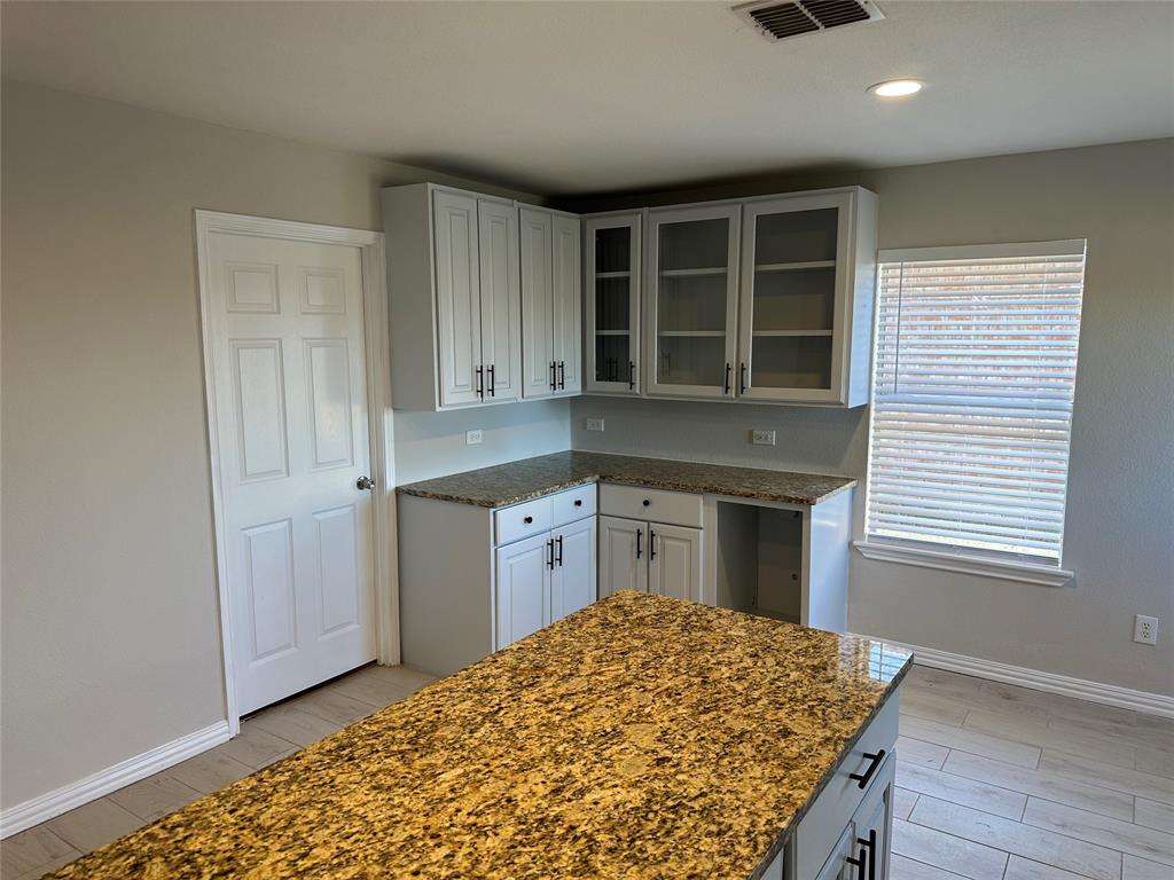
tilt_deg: -7.5
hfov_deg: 71.6
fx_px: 814
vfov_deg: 56.8
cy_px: 440
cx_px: 587
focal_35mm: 24
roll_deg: +0.1
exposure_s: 1/120
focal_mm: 6.86
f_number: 1.78
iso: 100
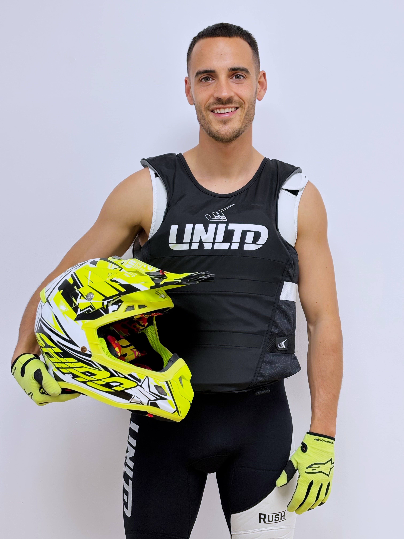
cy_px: 270
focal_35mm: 52
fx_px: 809
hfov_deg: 28.0
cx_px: 202
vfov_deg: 36.8
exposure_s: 1/50
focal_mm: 5.96
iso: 80
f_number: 1.6
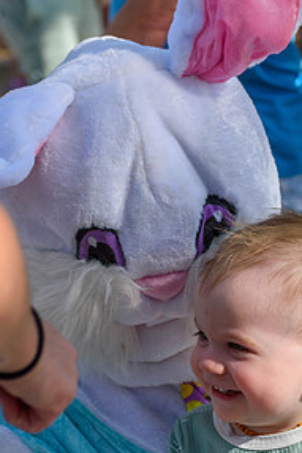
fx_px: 2312
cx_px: 212
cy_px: 301
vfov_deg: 11.2
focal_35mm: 184
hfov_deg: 7.5
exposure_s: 1/500
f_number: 5.6
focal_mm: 78
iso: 320
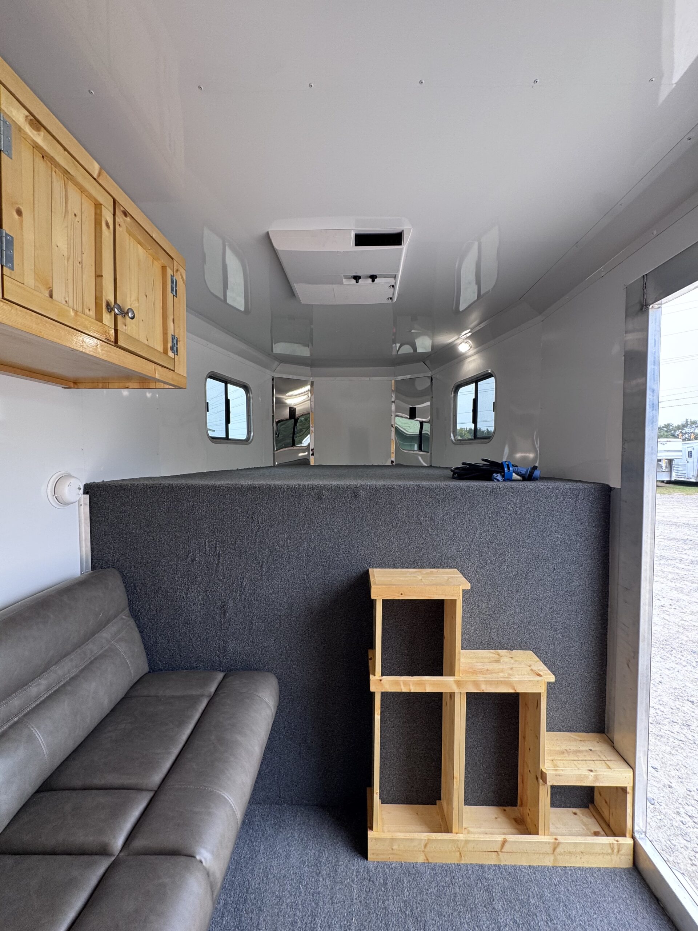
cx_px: 349
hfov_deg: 85.7
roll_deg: +1.5
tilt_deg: -1.7
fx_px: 376
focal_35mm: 14
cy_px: 466
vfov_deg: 102.1
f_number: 2.2
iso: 100
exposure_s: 1/99
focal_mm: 2.22
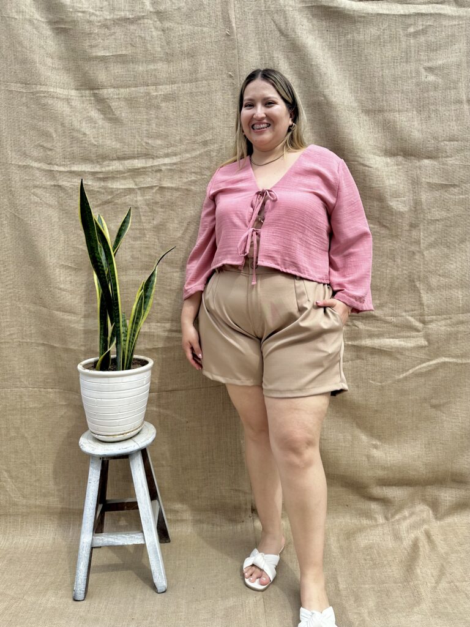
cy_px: 314
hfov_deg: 56.8
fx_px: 434
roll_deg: +1.0
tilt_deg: -5.5
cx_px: 235
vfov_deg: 71.6
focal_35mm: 24
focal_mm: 6.86
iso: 80
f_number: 1.78
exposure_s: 1/1812
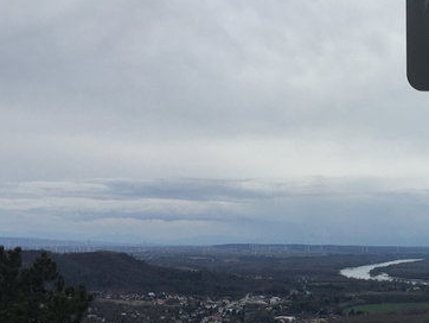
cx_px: 425
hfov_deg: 22.9
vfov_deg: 18.0
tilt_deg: +2.5
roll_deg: -1.4
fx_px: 1017
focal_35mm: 82
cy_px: 186
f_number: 2.2
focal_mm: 4.15
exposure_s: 1/1538
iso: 25
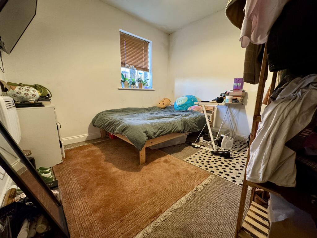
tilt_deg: -9.5
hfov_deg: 102.1
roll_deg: -0.5
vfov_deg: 85.7
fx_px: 128
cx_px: 158
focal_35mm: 14
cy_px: 119
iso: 640
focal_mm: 2.22
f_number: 2.2
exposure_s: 1/50
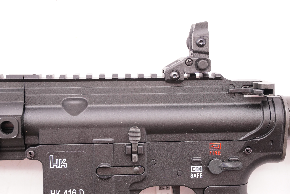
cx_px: 145
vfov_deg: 21.1
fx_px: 520
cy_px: 97
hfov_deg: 31.2
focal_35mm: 64
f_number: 5.6
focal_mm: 43
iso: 1250
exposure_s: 1/125
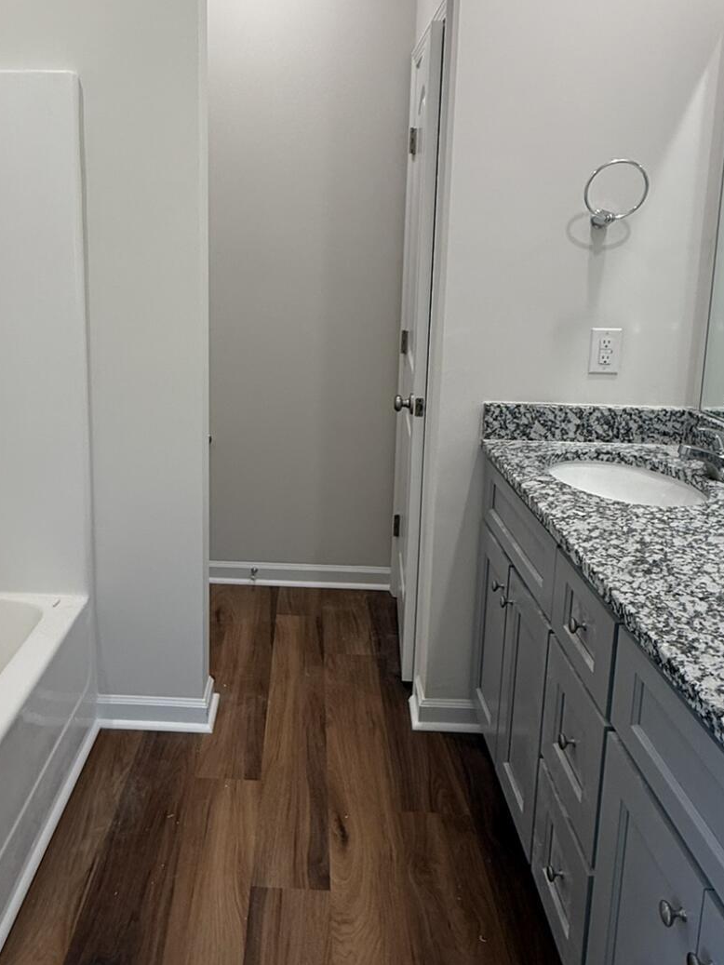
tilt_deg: -9.5
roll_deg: -1.2
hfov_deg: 50.9
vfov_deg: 64.4
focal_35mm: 27
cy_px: 364
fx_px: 753
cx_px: 275
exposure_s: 1/120
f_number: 2.2
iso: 80
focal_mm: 2.22
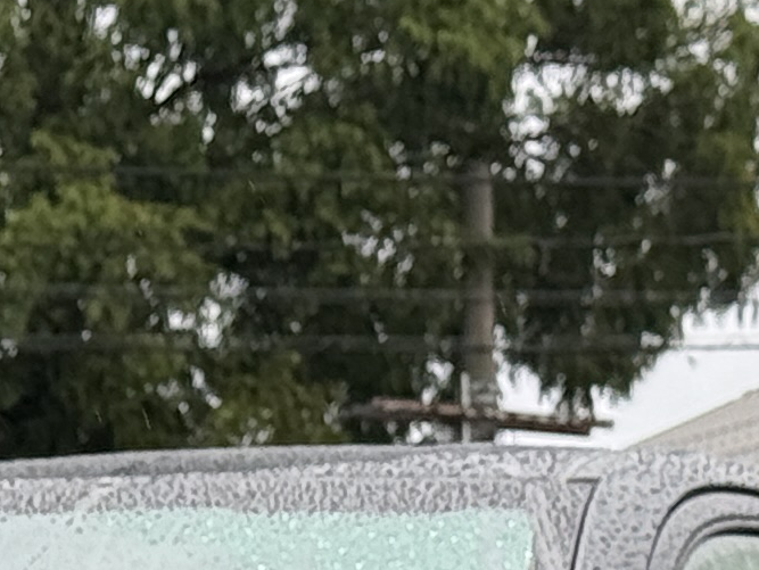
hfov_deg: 6.7
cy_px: 1200
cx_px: -387
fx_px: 6362
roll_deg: +0.1
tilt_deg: +2.3
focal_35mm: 290
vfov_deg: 5.0
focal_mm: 6.76
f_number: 1.78
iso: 64
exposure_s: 1/334
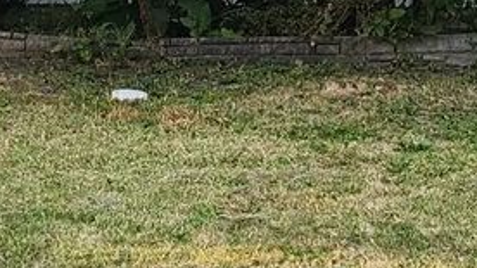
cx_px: 180
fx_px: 1176
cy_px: -60
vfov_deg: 12.7
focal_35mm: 93
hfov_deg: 22.9
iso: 25
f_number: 1.8
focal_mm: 6.4
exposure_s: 1/180
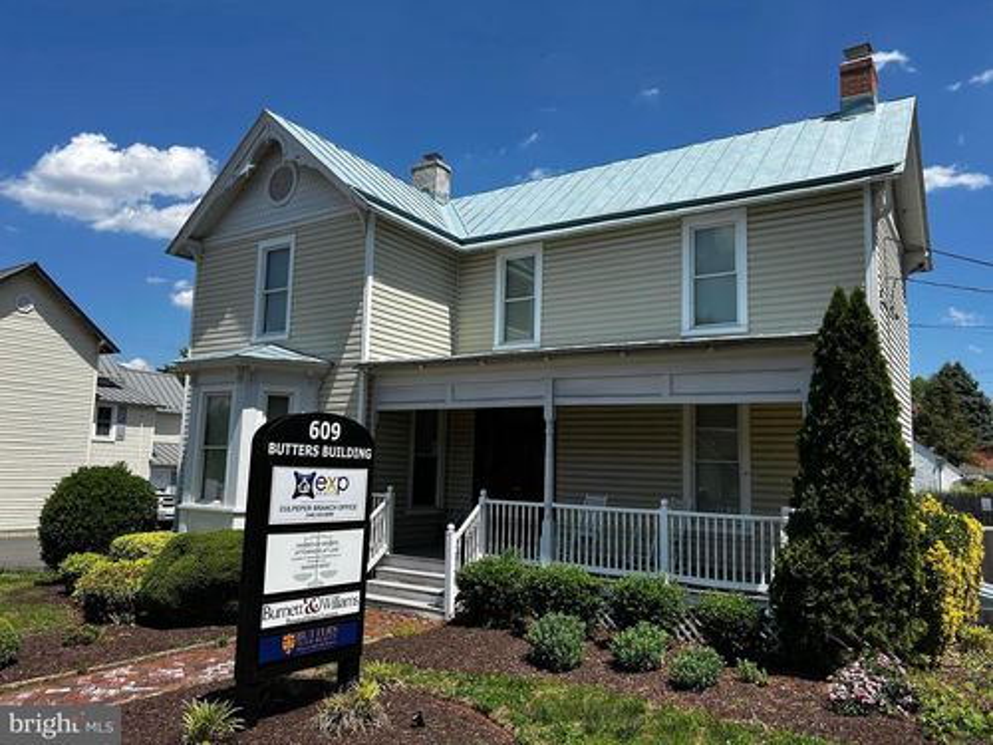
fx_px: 746
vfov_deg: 53.1
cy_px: 372
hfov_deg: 67.3
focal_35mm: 26
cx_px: 496
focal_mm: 5.7
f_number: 1.5
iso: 50
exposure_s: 1/3831
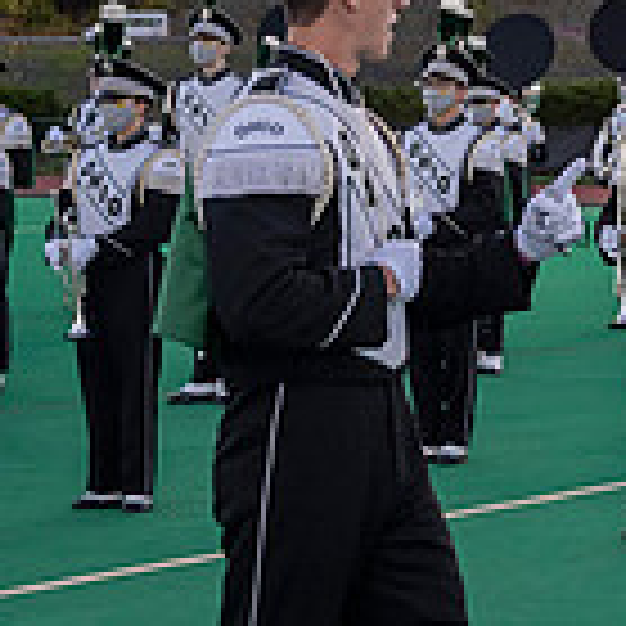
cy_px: 239
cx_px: 1162
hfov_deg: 9.4
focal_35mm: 177
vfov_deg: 9.9
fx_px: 3621
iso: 2000
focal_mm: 50
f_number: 4
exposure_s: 1/2000
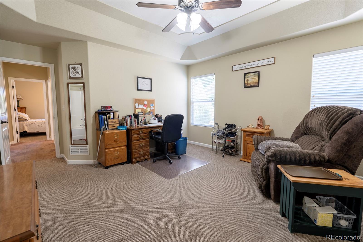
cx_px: 182
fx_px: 161
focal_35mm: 16
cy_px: 121
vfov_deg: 73.7
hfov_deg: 96.7
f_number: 5.6
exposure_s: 1/80
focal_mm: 16
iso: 100
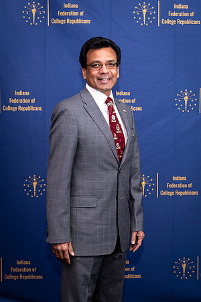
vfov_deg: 24.8
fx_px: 685
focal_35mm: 82
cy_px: 138
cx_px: 107
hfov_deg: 16.7
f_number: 5.6
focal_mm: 50
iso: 160
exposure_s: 1/125
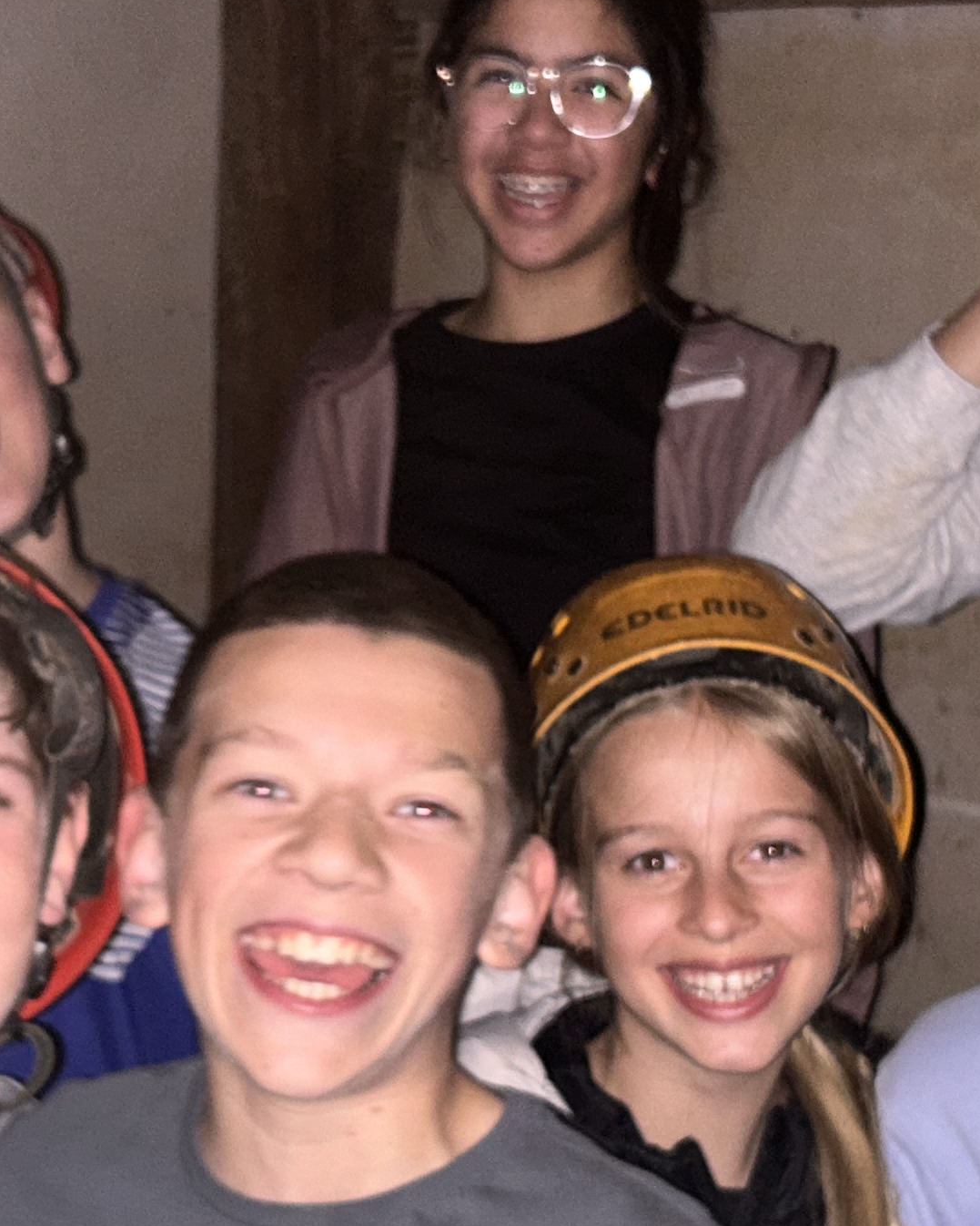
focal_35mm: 76
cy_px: 727
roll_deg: -0.1
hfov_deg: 20.2
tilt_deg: -8.9
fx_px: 2755
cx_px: 450
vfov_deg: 25.0
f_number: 1.5
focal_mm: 5.7
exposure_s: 1/4
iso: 40
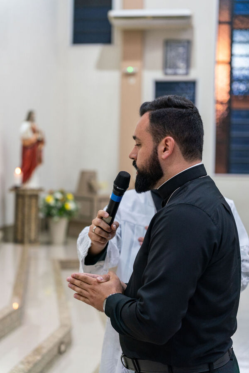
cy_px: 186
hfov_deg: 22.6
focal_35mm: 60
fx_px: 623
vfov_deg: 33.3
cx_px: 124
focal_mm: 60.1
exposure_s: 1/125
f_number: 2.8
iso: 1600
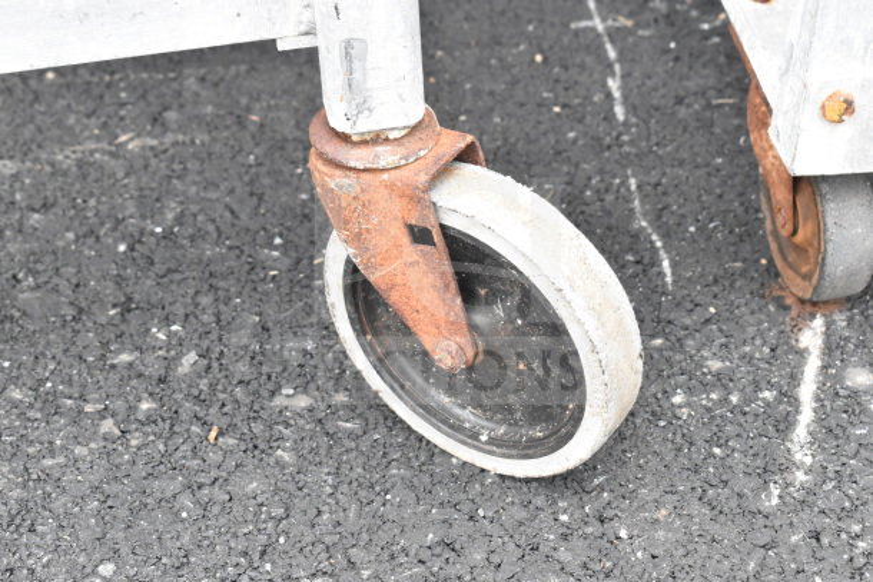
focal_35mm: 75
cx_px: 436
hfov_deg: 27.0
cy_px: 291
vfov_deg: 18.2
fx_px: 1819
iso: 6400
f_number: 11
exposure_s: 1/500
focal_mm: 50
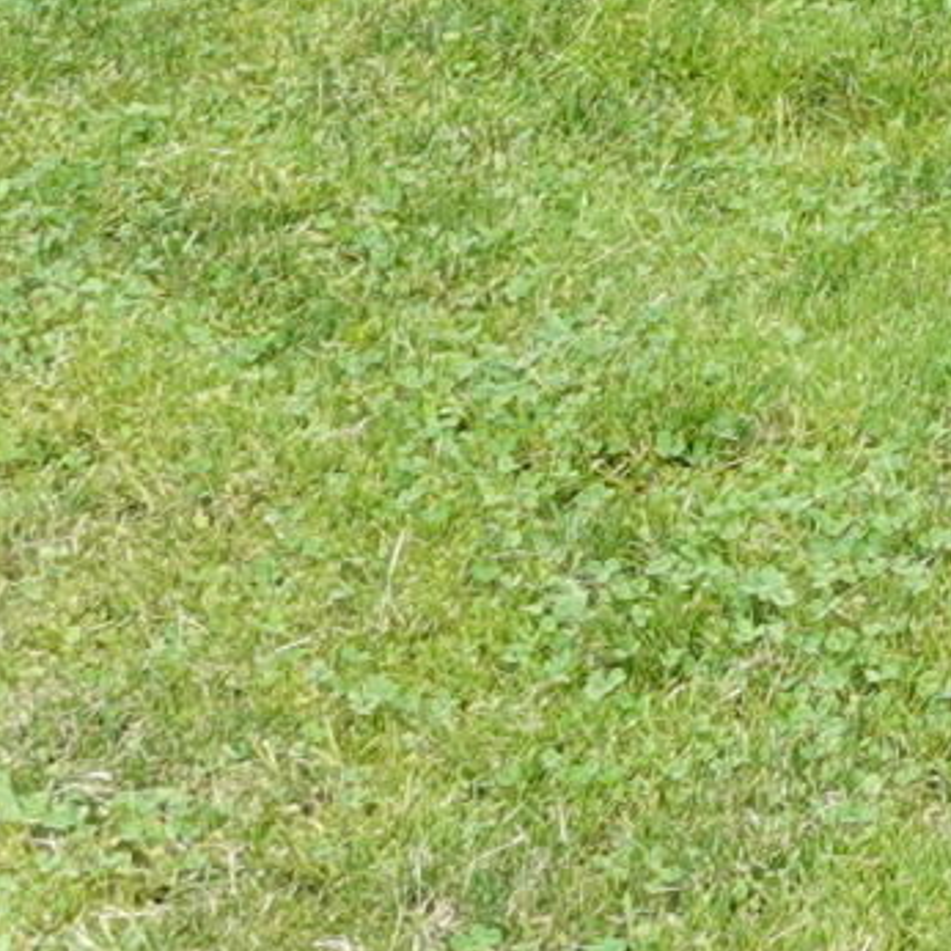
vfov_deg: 8.9
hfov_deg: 8.5
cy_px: -1396
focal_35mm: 177
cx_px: 2661
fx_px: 5502
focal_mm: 9.4
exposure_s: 1/125
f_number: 4
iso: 125
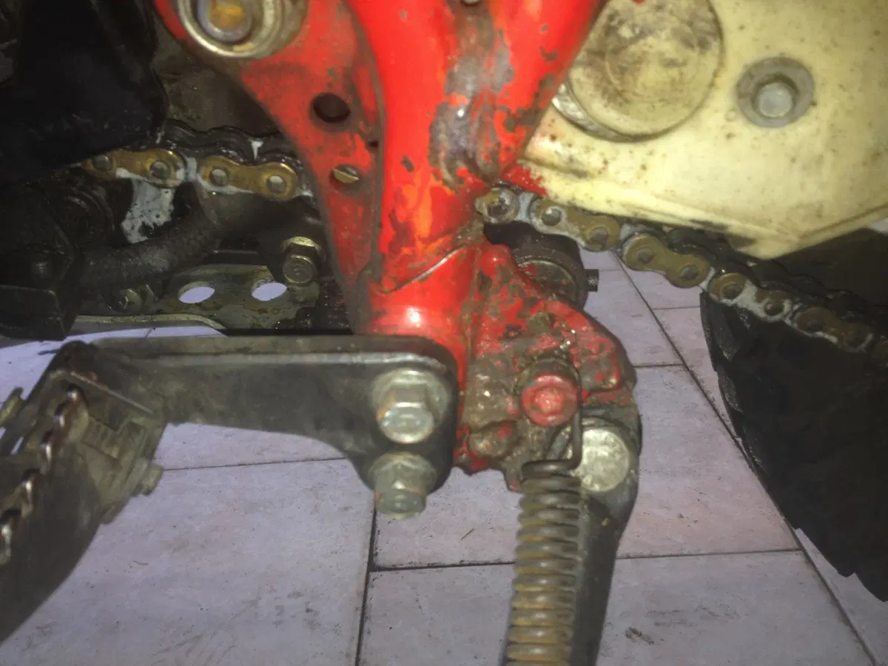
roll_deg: +1.9
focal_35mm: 35
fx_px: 898
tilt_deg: -25.6
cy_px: 333
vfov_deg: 40.7
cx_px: 444
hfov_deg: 52.6
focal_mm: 4.28
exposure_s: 1/23
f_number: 2.4
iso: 50
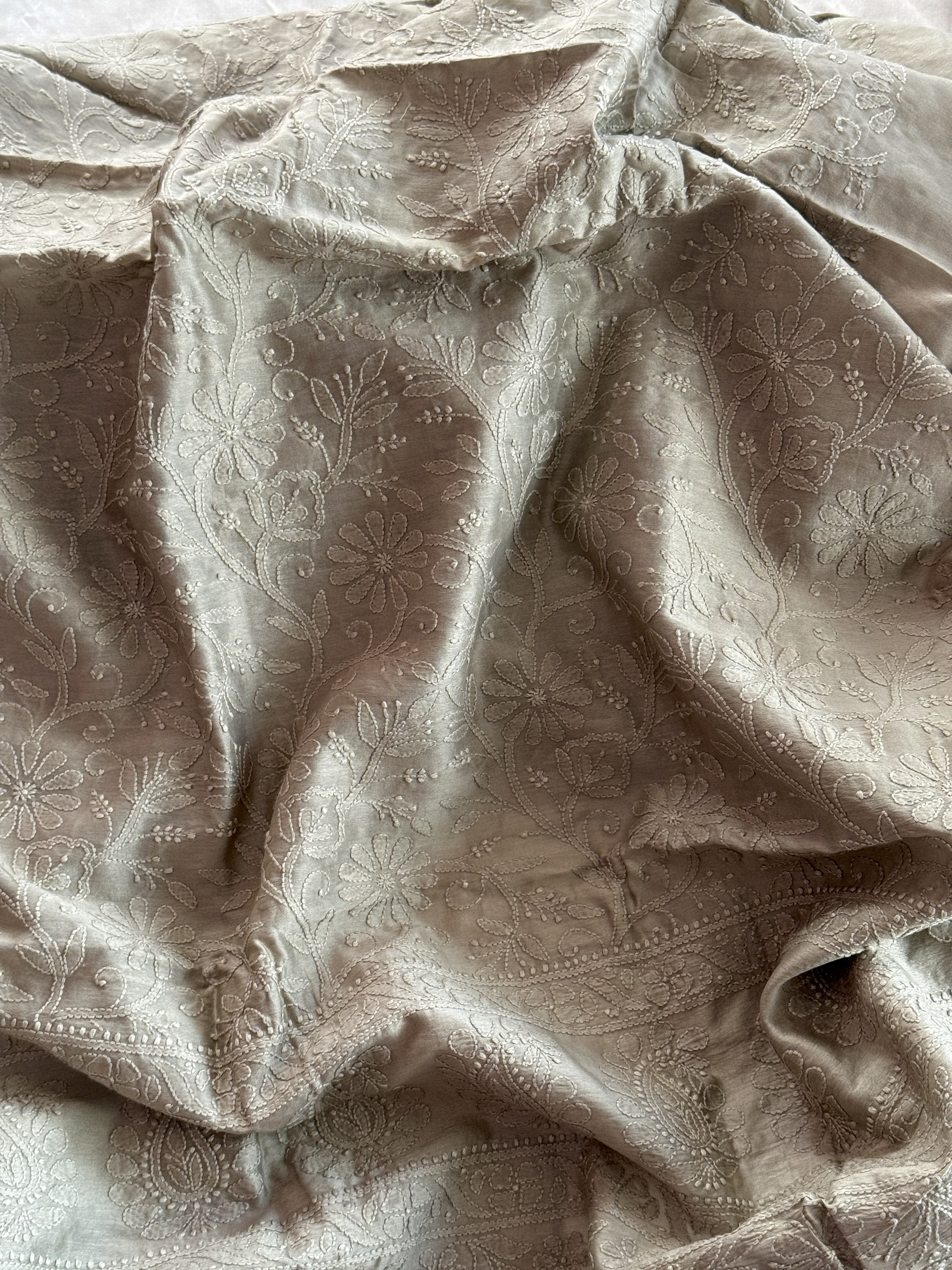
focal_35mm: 48
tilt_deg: -71.1
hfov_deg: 30.3
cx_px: 476
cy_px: 635
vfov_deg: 39.7
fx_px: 1760
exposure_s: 1/60
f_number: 1.78
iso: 160
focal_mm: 6.76
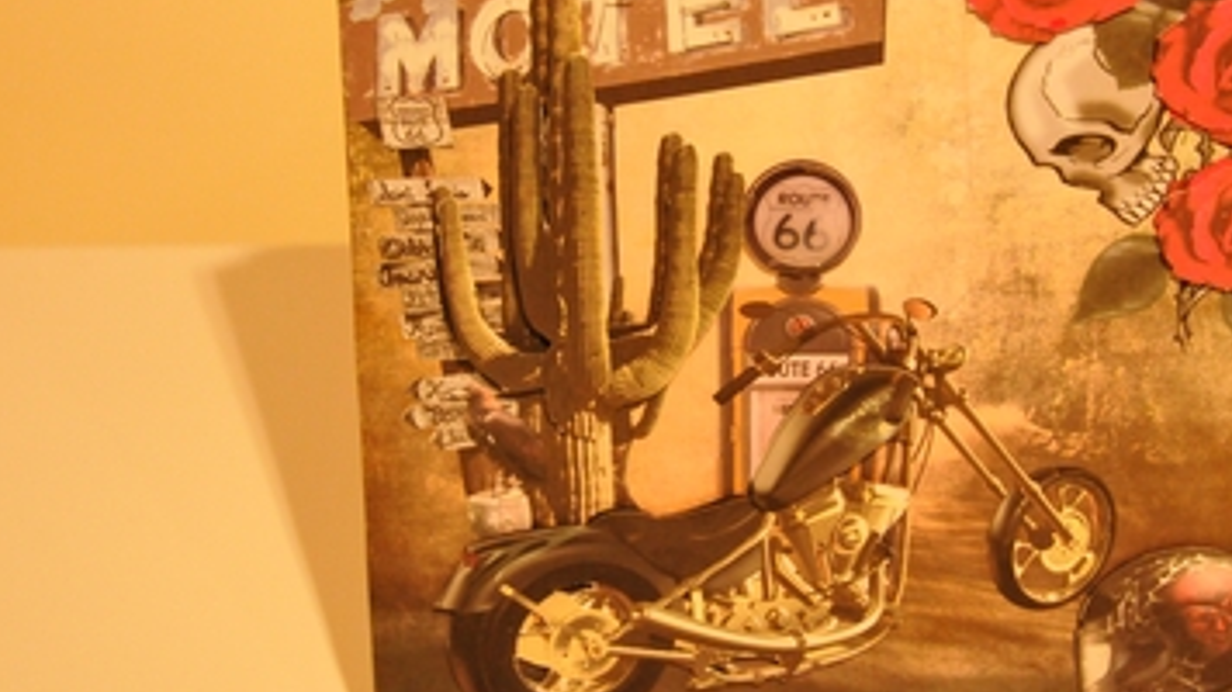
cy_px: 280
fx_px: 3886
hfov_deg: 18.0
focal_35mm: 119
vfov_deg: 10.2
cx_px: 703
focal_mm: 60
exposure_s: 1/30
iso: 3200
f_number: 10
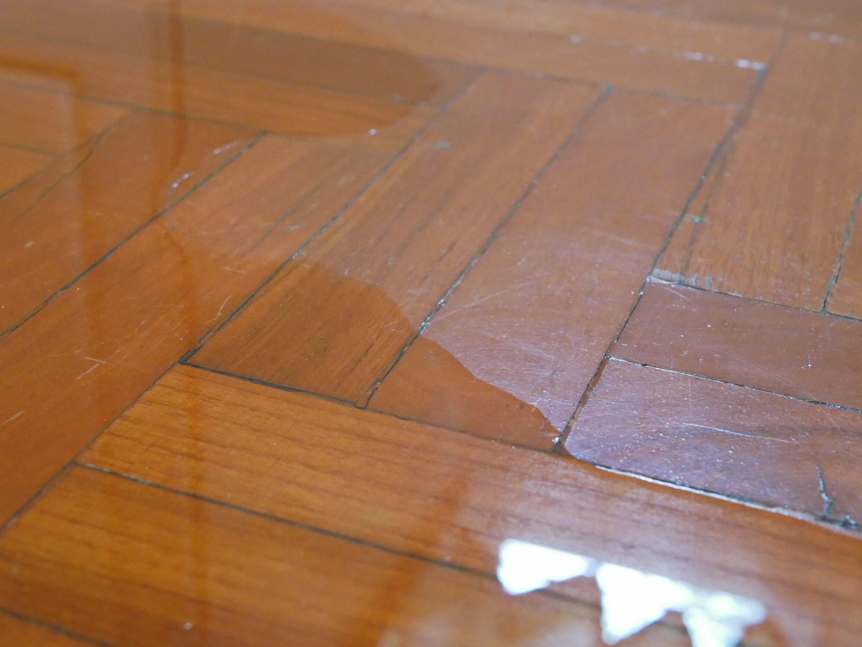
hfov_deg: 34.9
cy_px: 350
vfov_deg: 26.6
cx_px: 416
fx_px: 1370
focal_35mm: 55
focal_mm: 25
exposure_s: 1/8
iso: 3200
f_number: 5.6
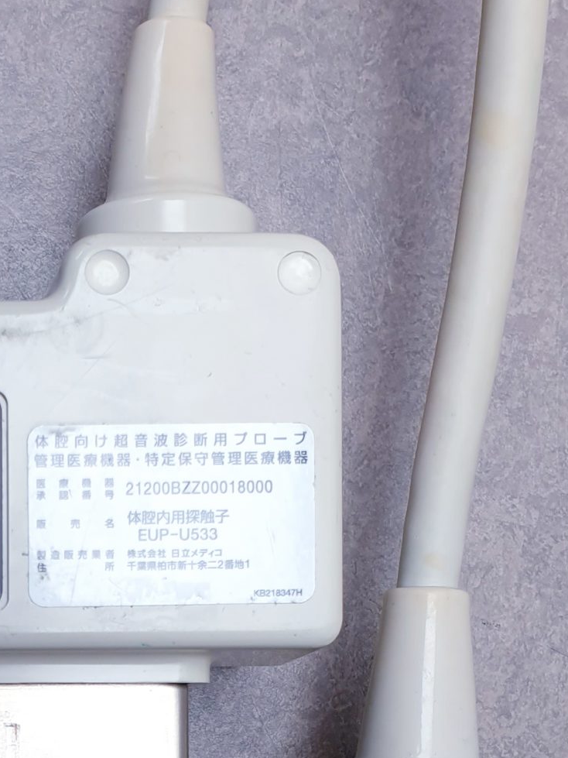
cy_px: 775
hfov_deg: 20.6
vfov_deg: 26.8
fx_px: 1488
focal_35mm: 68
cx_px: -57
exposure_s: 1/100
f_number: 2.4
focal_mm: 4.3
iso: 64
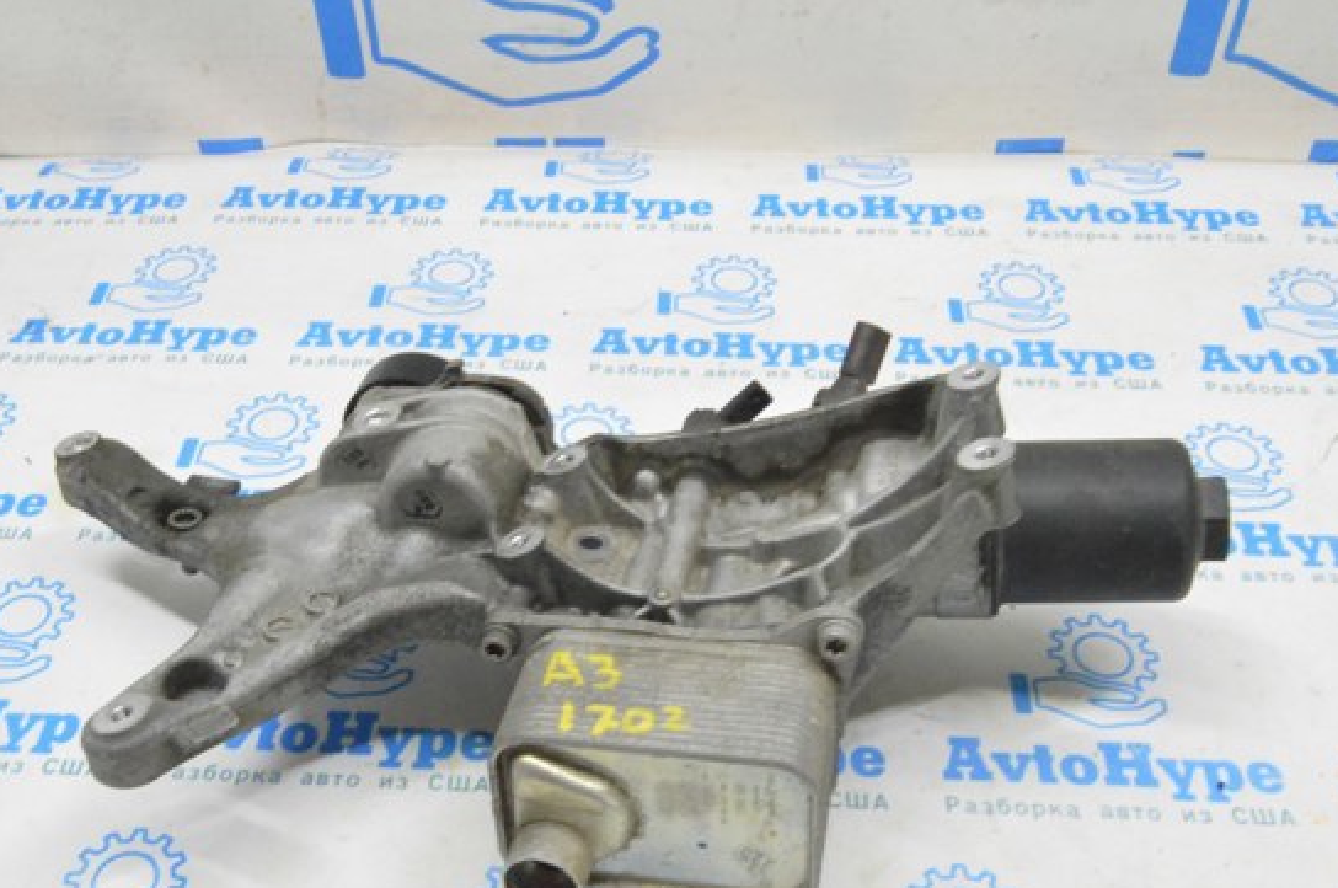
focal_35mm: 41
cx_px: 603
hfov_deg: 47.8
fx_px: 1506
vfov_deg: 32.8
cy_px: 520
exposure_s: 1/15
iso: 6400
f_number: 20
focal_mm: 23
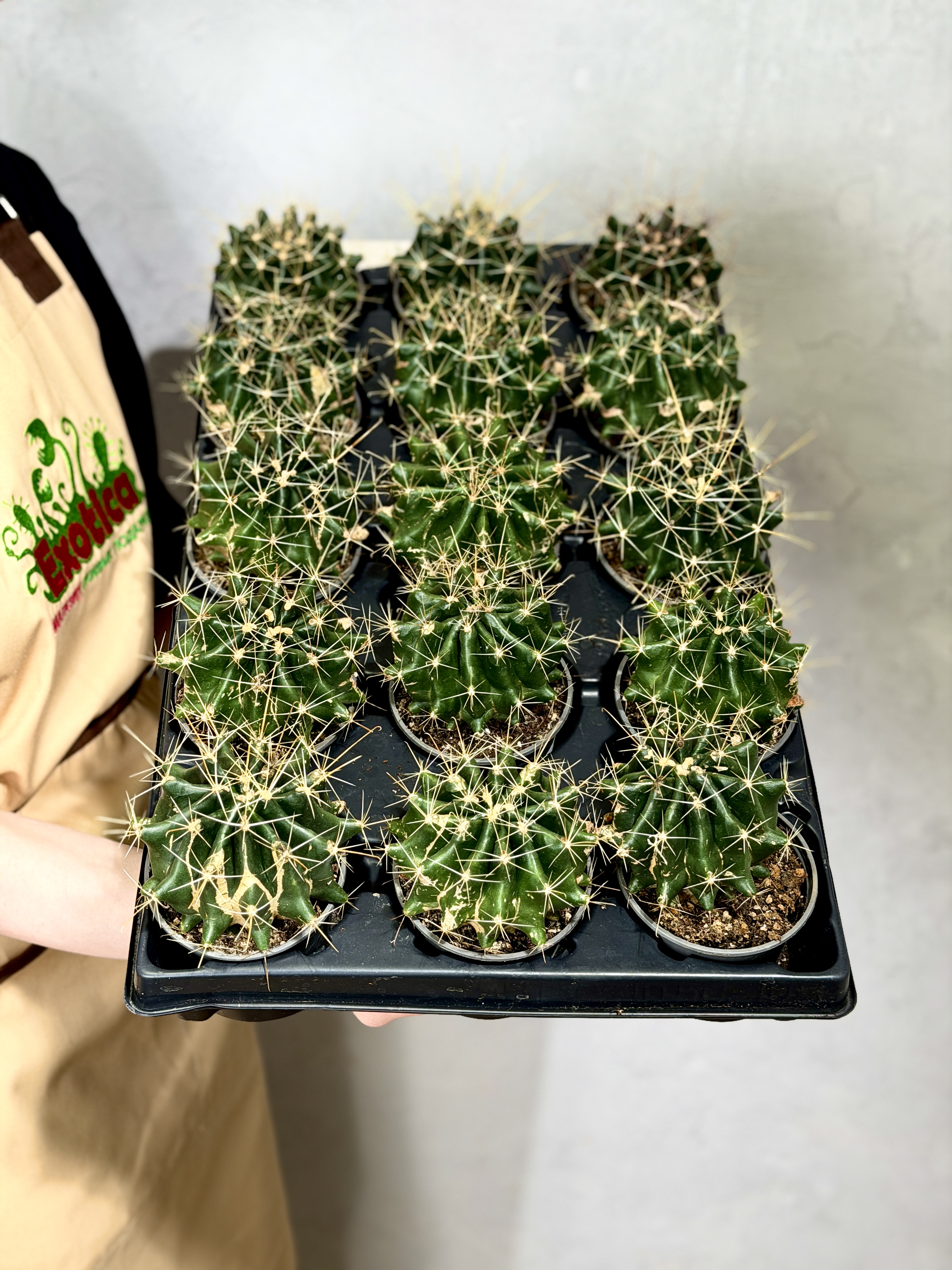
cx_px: 476
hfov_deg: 30.3
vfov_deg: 39.7
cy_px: 635
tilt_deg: -21.2
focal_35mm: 48
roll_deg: -1.3
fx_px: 1760
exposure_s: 1/151
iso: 50
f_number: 1.78
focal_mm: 6.76
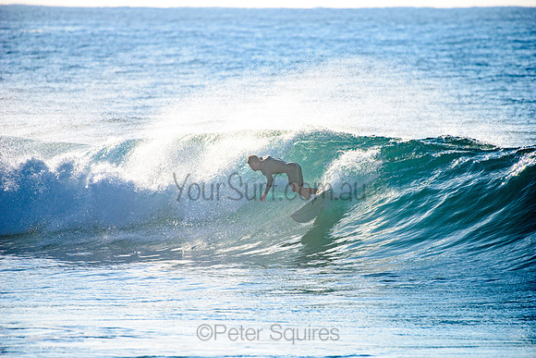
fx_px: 7446
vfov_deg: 2.8
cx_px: 268
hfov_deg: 4.1
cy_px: 179
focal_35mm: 500
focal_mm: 500
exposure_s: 1/2000
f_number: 5.6
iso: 140
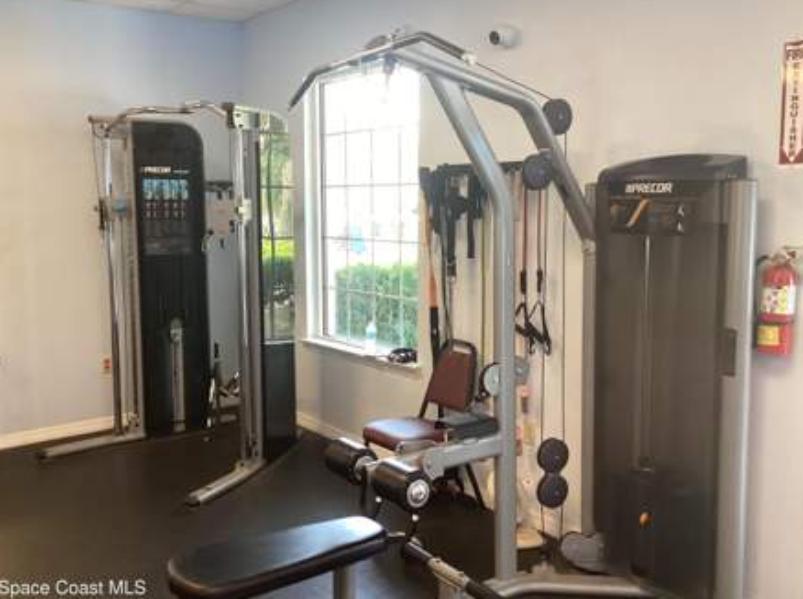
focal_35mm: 34
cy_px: 287
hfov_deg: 54.0
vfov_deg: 41.7
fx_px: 787
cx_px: 376
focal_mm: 3.3
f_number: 2.4
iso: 125
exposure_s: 1/60
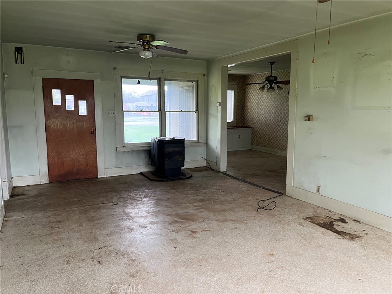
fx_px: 294
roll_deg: -0.1
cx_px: 196
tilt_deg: -8.0
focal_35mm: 26
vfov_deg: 53.1
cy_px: 147
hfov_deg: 67.3
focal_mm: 5.1
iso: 250
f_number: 1.6
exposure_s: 1/60
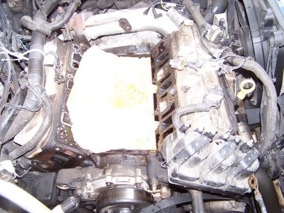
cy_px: 106
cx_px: 142
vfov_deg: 37.7
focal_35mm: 38
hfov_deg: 49.0
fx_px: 312
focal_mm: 6.3
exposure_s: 1/60
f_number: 2.8
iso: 140
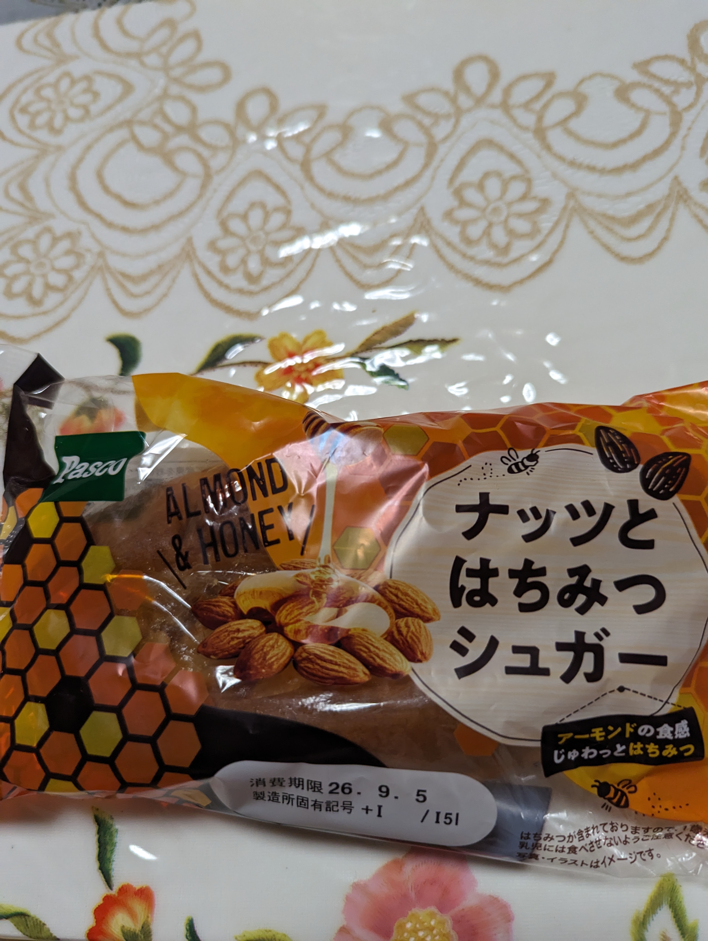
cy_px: 470
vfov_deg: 71.5
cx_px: 354
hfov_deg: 56.9
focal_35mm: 24
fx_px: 653
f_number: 1.85
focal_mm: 6.81
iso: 477
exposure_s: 1/151
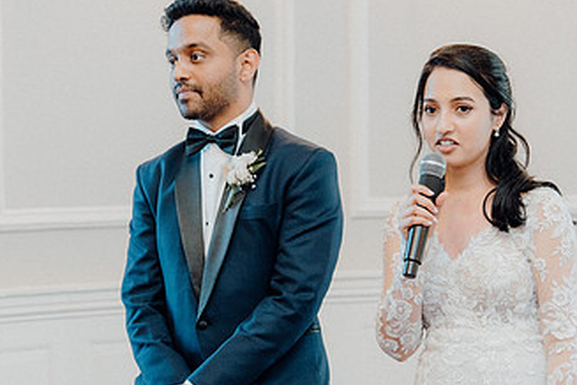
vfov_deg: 11.0
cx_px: 337
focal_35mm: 124
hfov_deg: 16.5
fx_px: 1987
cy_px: 289
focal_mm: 70
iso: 2000
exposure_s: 1/200
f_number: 3.5
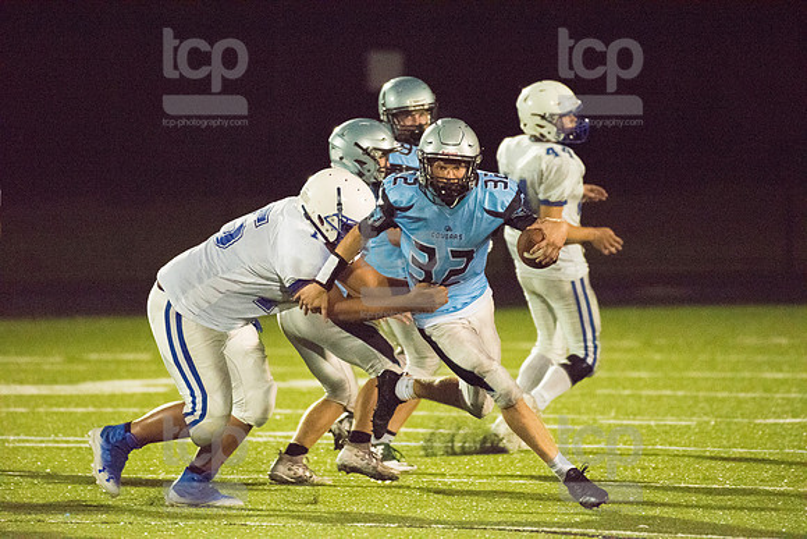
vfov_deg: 2.9
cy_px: 270
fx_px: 10762
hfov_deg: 4.3
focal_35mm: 480
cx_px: 404
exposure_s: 1/800
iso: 10000
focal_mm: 480
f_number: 5.6
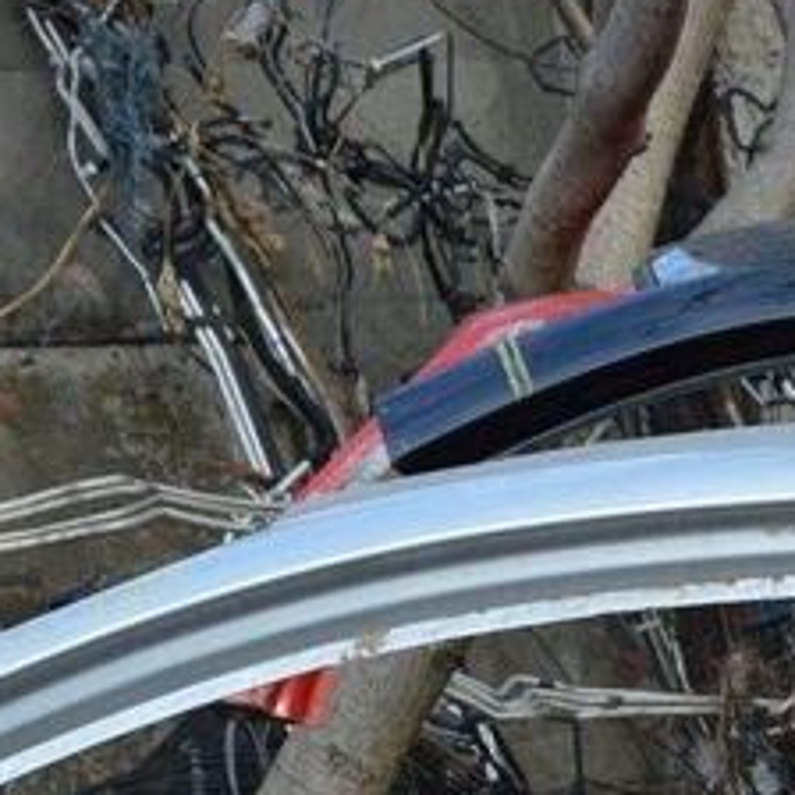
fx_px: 2728
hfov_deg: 15.1
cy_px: 1159
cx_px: 1271
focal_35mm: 105
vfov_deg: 15.4
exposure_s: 1/125
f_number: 5.6
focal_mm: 18
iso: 180
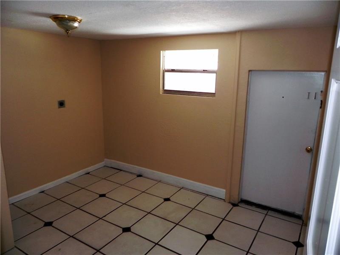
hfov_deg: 67.3
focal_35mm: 26
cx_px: 170
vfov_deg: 53.1
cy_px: 128
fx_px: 255
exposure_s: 1/37.4
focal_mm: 4.6
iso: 160
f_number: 2.8
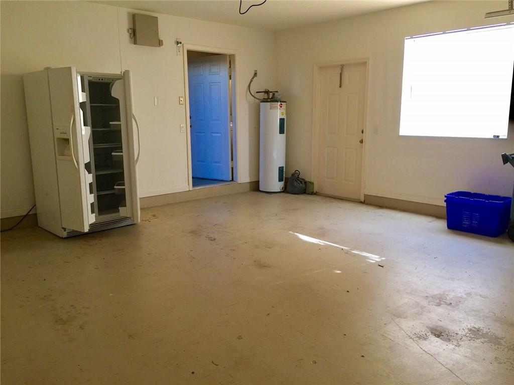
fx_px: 431
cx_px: 257
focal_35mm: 29
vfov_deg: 48.2
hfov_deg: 61.7
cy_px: 192
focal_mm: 4.15
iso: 40
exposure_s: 1/15
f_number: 2.2
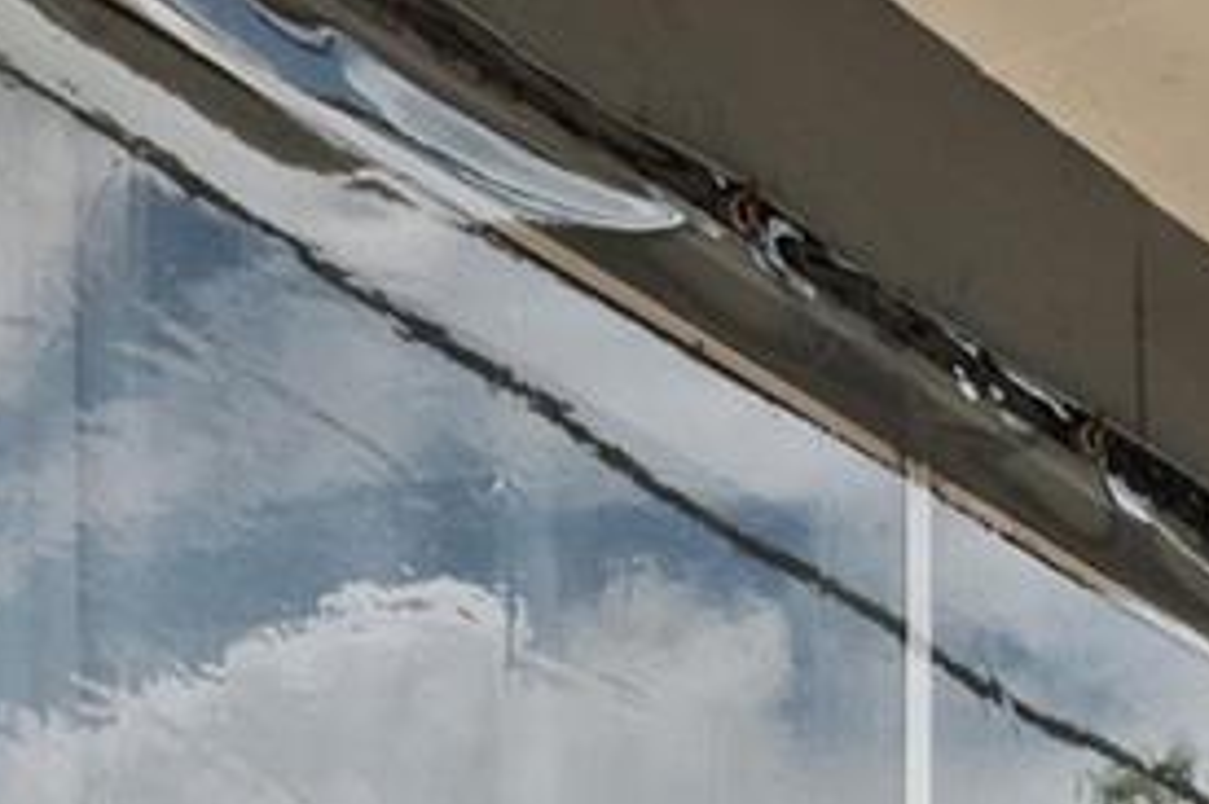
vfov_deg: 10.7
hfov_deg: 20.2
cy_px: 2199
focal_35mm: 99
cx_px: 1090
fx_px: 3323
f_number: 11
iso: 100
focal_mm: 17
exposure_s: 1/500
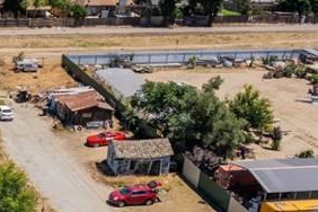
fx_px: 707
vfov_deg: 16.8
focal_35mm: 80
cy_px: 196
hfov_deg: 22.9
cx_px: -83
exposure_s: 1/2000
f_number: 2.8
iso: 110
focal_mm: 8.38
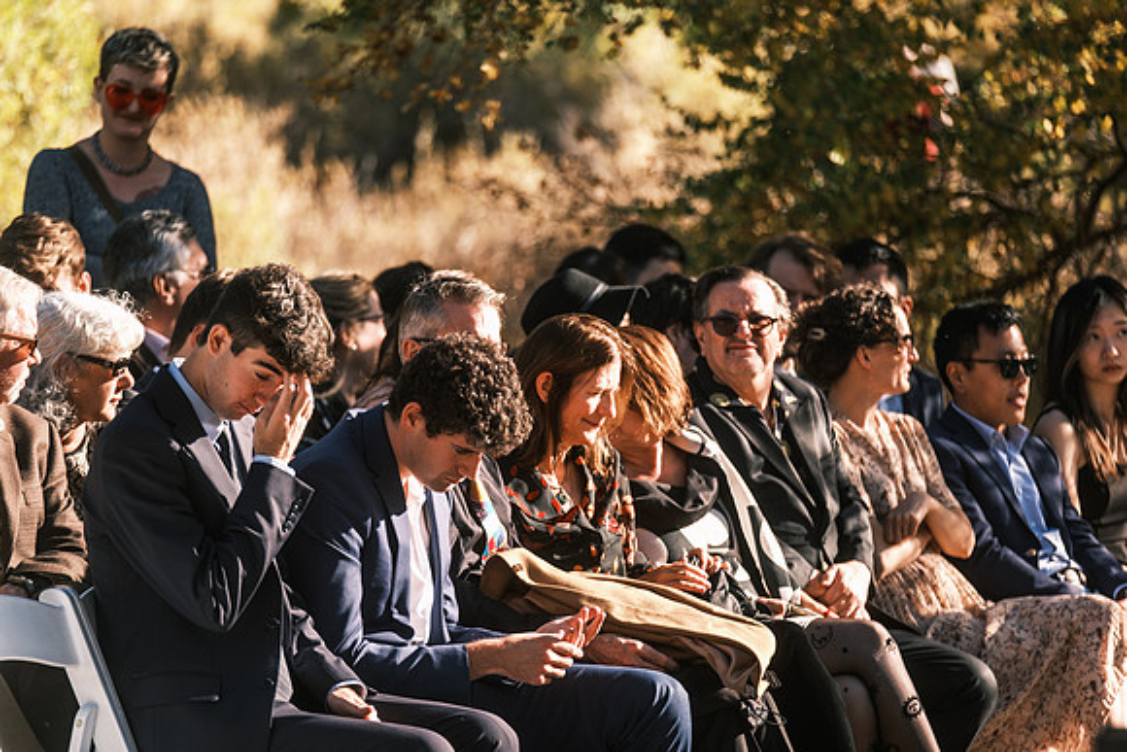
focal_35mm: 202
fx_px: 6325
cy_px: 376
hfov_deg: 10.2
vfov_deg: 6.8
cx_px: 564
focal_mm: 134.4
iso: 200
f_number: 2.8
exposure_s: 1/750
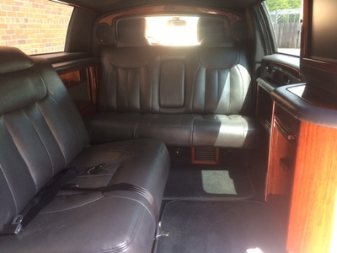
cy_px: 126
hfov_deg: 61.7
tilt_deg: -19.1
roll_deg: +0.8
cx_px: 168
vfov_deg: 48.2
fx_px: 282
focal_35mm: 29
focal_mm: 4.15
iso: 80
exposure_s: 1/30
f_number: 2.2
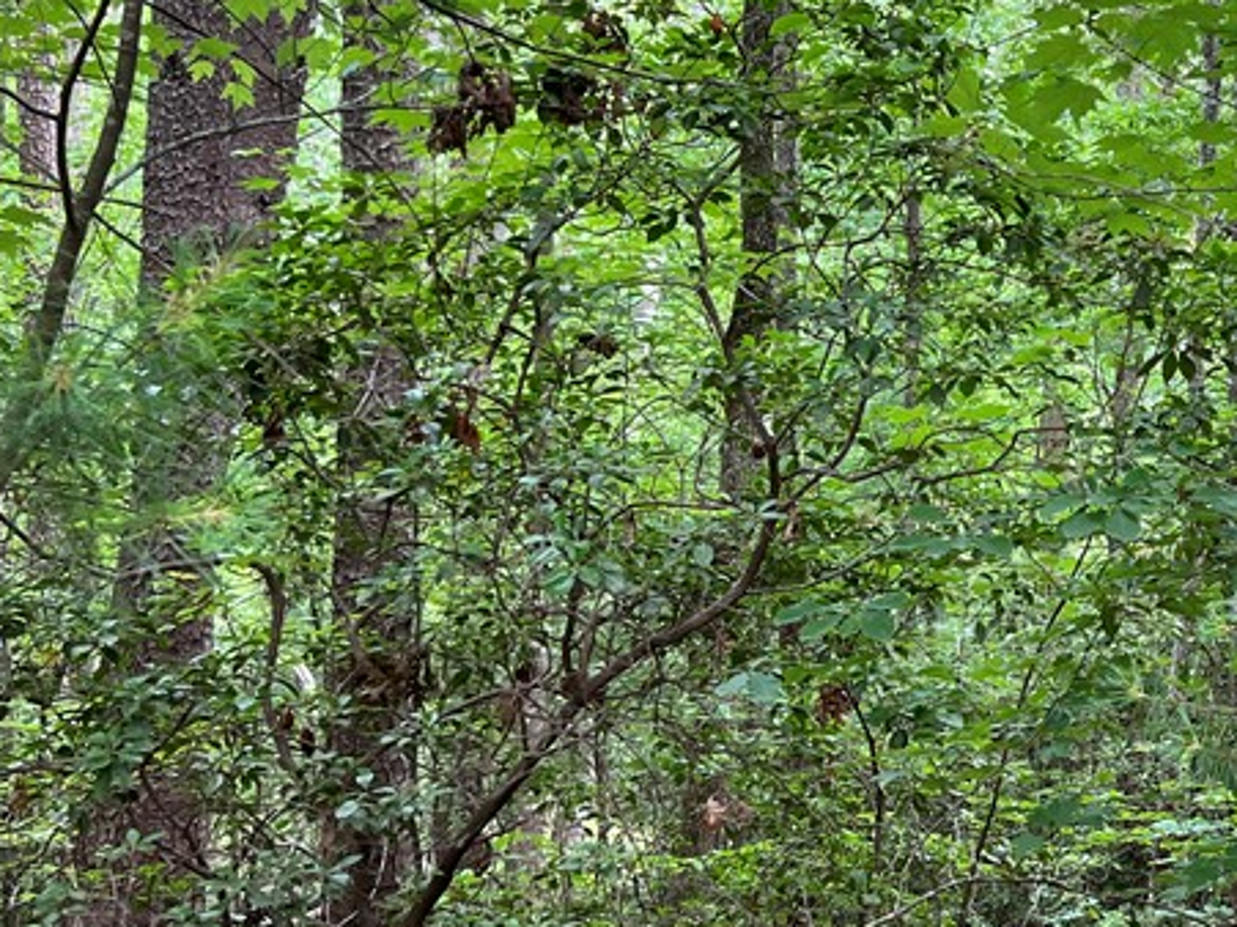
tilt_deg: -2.2
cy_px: 302
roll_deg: -1.1
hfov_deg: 30.8
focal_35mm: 59
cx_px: 1177
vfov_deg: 24.7
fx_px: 2108
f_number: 1.5
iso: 125
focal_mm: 5.7
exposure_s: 1/121
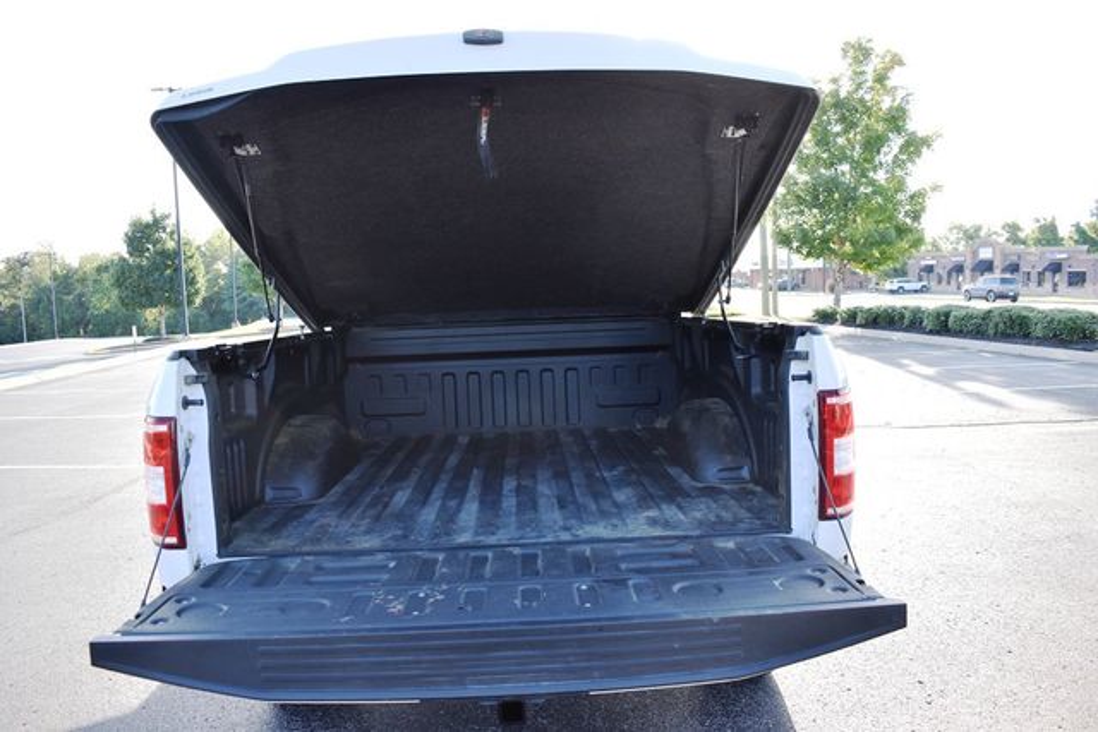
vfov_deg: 48.0
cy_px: 366
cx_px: 549
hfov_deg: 67.4
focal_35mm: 27
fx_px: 824
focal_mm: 18
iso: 400
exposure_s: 1/250
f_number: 5
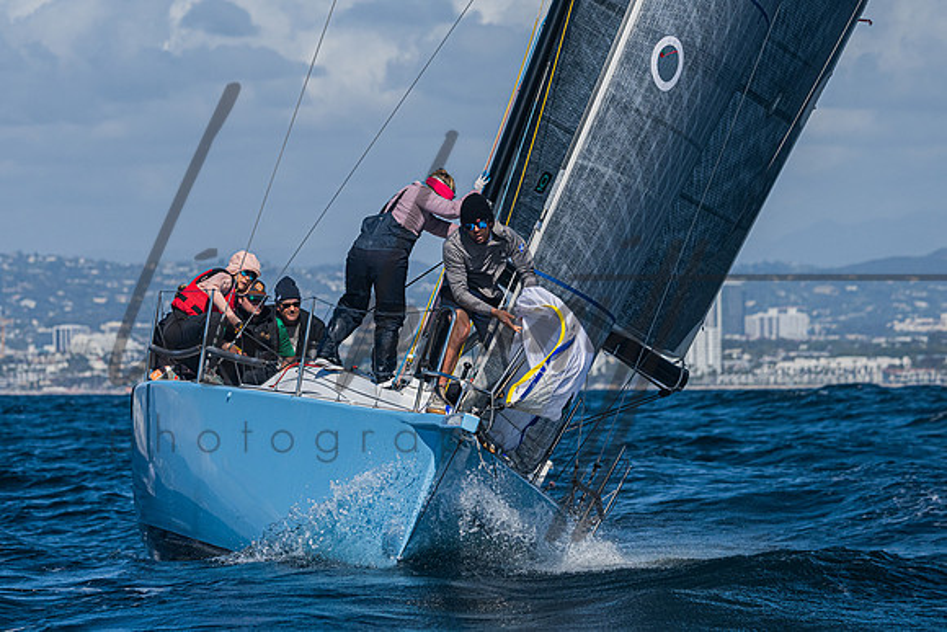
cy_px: 223
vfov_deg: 5.7
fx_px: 6336
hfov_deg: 8.5
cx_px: 398
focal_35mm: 241
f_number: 6.3
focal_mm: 180
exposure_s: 1/6400
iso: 400
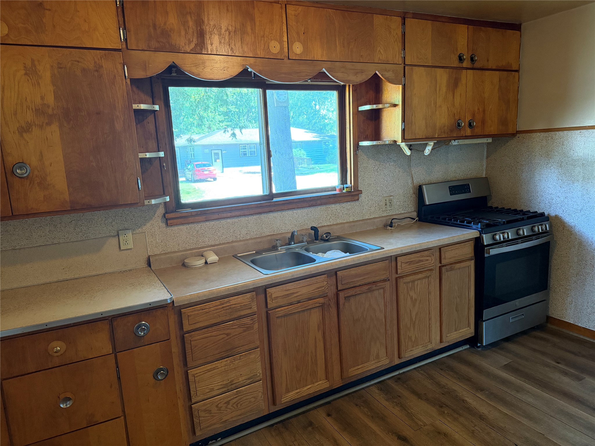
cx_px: 298
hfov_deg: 71.6
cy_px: 223
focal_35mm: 24
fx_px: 413
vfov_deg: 56.8
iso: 500
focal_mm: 6.76
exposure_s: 1/60
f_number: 1.78
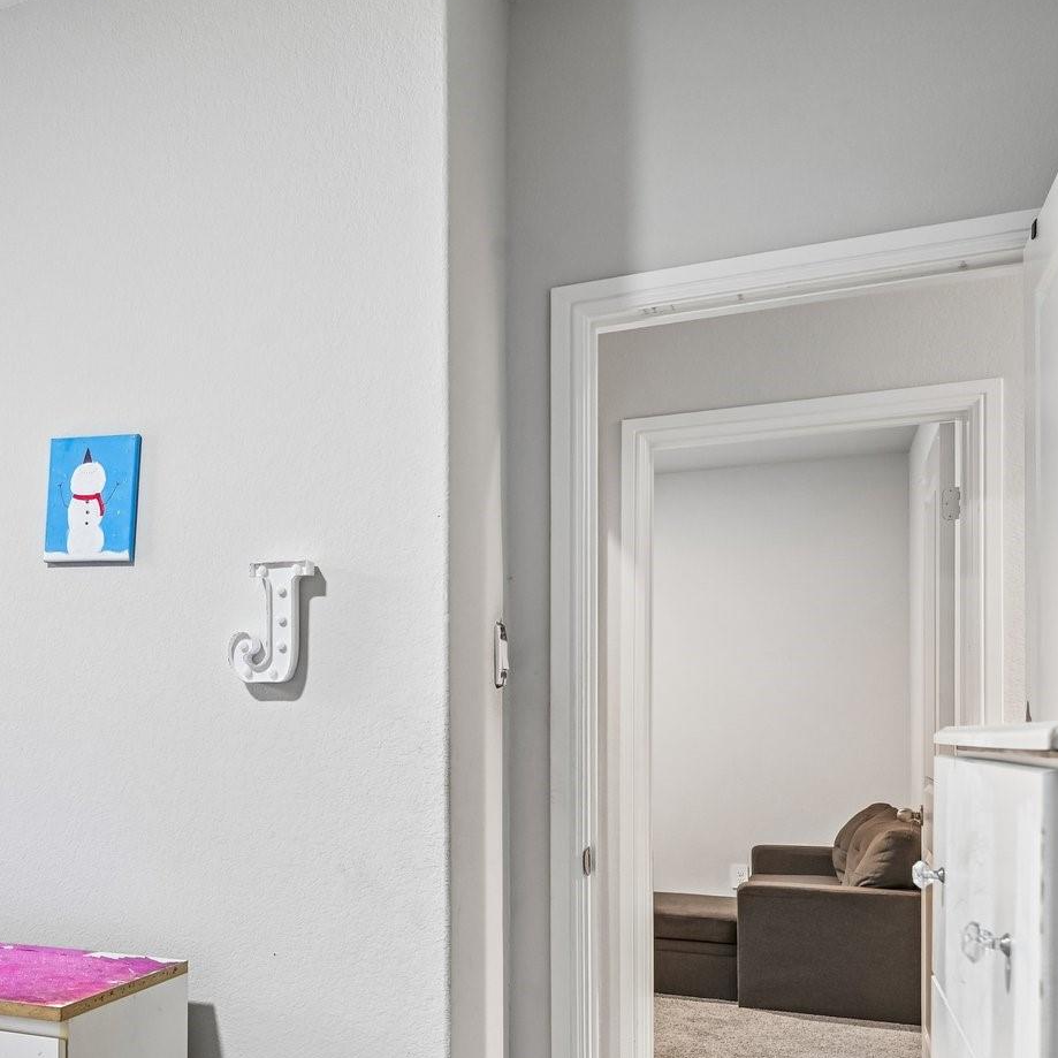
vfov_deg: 45.3
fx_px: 1245
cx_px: 92
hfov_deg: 42.0
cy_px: 714
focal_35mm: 36
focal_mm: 19
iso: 400
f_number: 8
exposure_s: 1/6
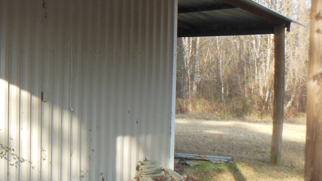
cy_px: 104
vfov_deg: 16.7
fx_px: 615
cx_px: -52
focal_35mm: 72
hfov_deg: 26.5
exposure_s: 1/250
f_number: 3.2
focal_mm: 4.5
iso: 125
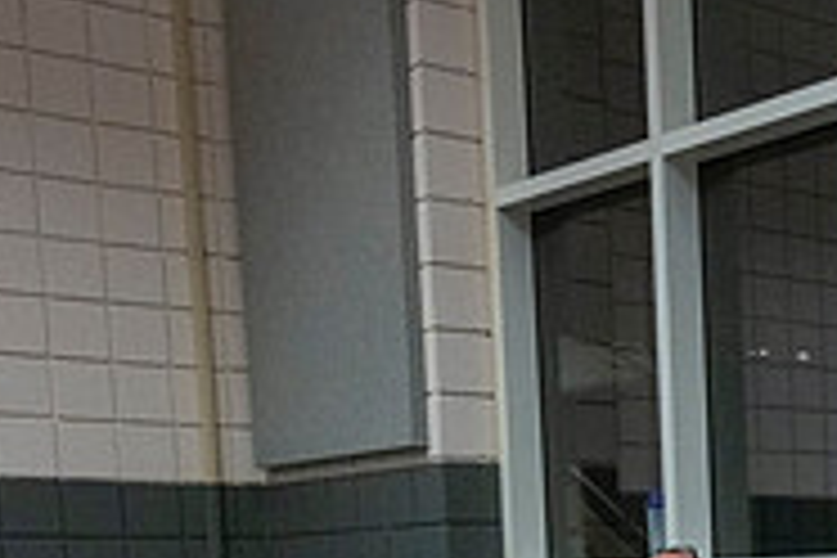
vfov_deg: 16.8
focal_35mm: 75
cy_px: 781
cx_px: 981
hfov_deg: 24.6
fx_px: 1744
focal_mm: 24
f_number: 4
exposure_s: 1/500
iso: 10000
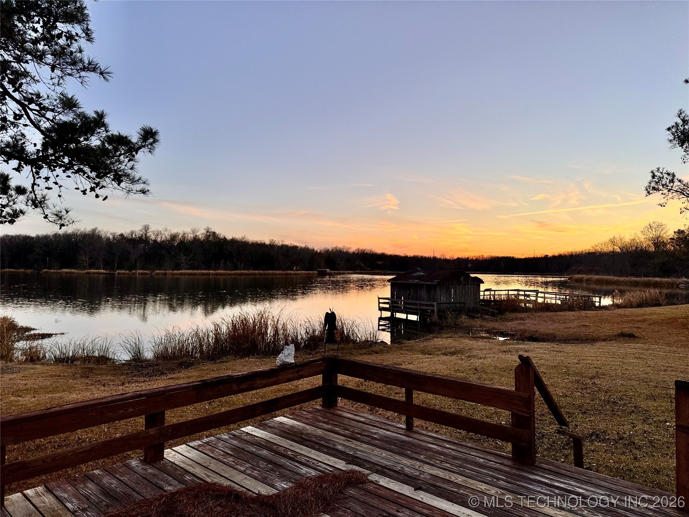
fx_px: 478
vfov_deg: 56.8
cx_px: 344
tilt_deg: +1.2
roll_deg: -0.8
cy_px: 258
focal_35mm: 24
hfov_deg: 71.6
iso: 80
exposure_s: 1/792
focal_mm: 6.76
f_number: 1.78
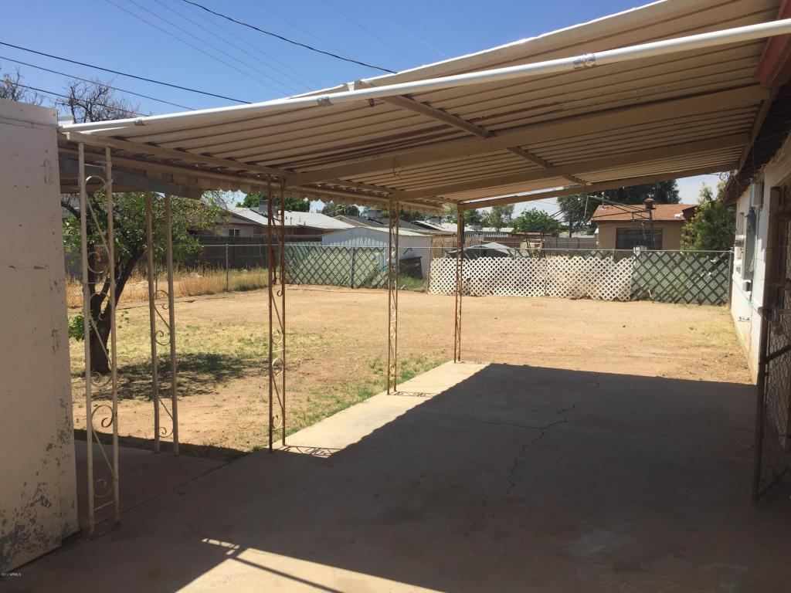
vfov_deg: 48.2
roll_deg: +0.2
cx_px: 396
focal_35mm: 29
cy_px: 296
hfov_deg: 61.7
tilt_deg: -5.0
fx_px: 663
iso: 32
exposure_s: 1/2198
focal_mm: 4.15
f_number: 2.2
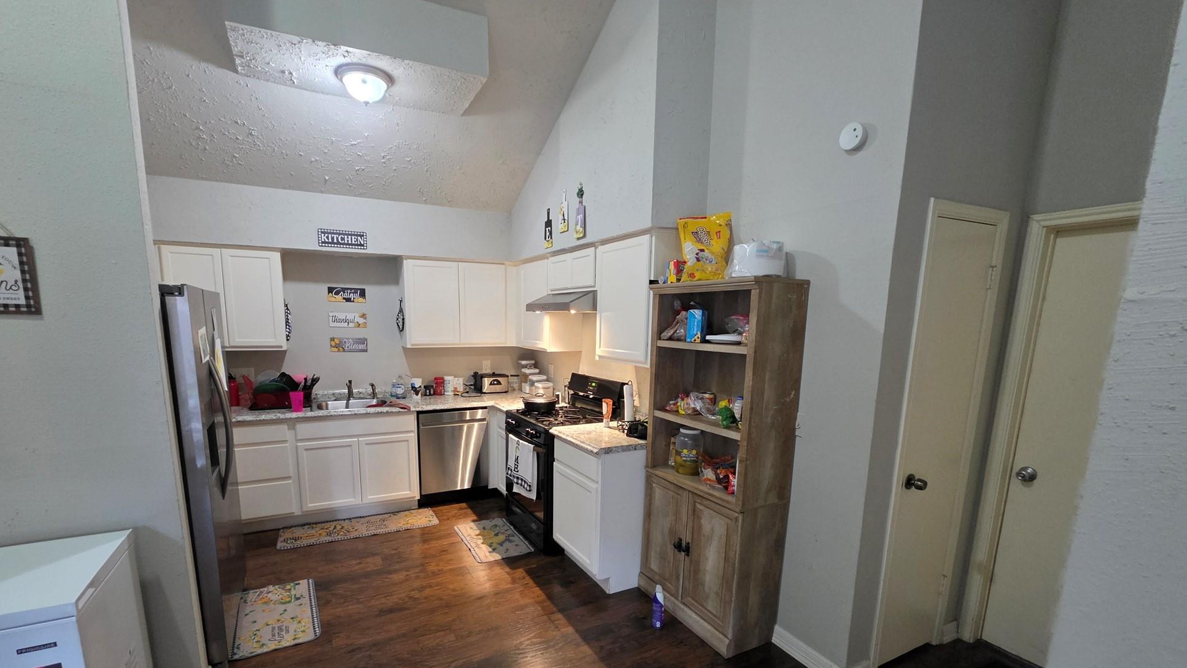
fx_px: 472
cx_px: 565
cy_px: 411
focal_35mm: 15
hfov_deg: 102.9
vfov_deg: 69.6
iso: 640
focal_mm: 2.2
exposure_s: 1/60
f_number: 1.9
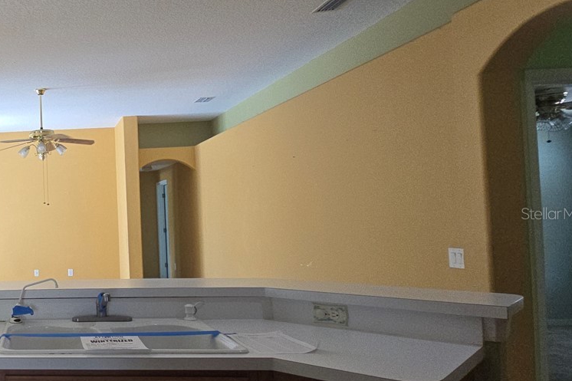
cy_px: 213
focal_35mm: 29
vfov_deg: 44.9
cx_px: -20
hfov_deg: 49.6
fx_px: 461
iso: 64
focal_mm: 2.2
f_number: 2.2
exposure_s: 1/60
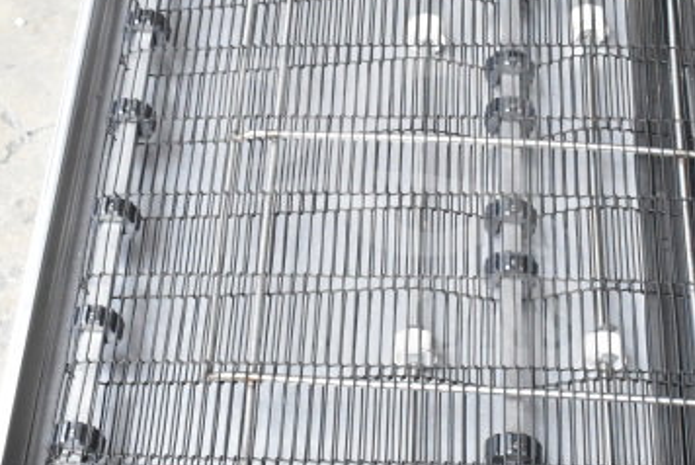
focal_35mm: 77
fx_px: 1488
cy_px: 212
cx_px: 373
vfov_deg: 17.7
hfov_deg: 26.3
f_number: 11
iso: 6400
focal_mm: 30
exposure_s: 1/500
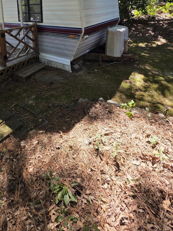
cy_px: 39
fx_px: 147
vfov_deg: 67.4
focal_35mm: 22
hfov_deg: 57.9
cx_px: 43
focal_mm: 2.2
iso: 40
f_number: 1.9
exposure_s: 1/313
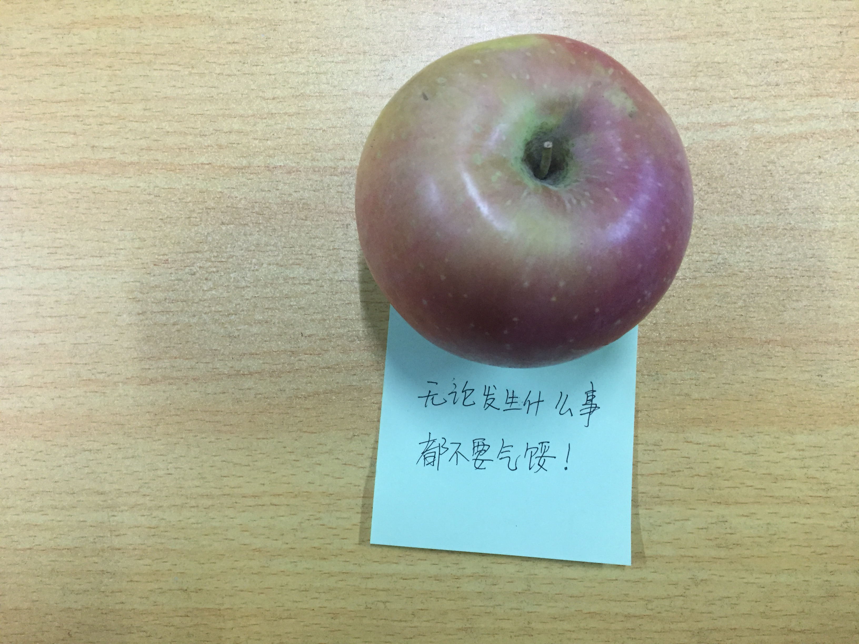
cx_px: 430
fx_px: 720
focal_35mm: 29
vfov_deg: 48.2
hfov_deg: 61.7
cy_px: 322
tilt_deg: -85.6
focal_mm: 4.15
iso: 250
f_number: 2.2
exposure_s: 1/33
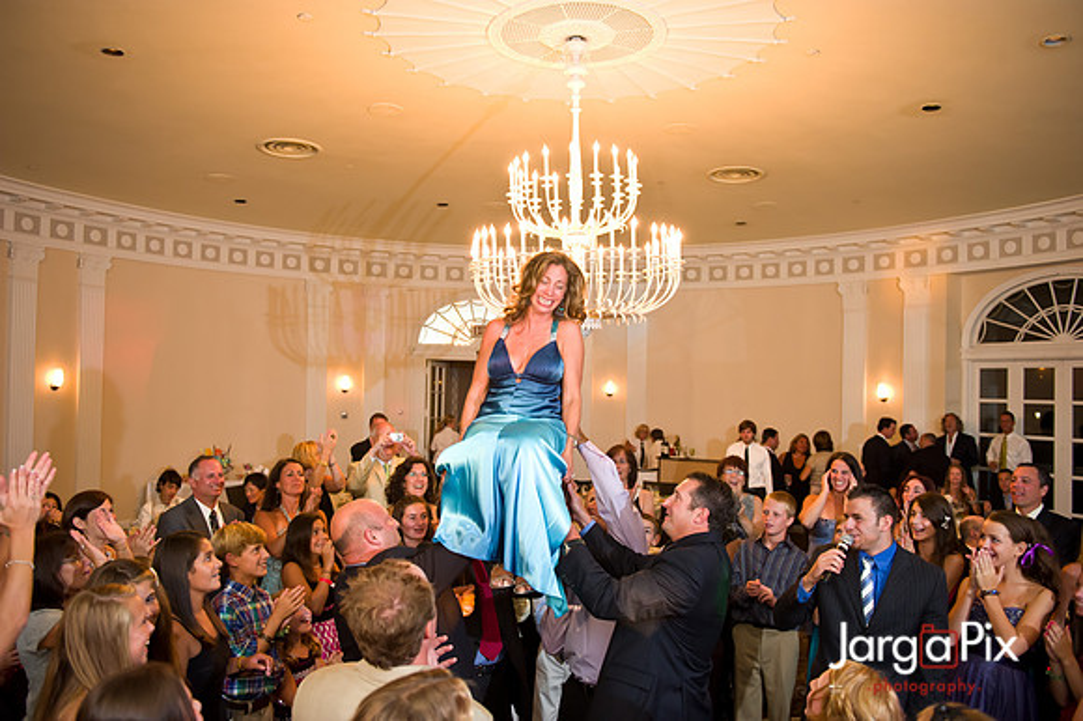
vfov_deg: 44.9
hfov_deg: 63.7
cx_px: 542
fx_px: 872
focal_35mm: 29
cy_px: 360
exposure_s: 1/125
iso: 1600
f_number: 3.2
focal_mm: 29
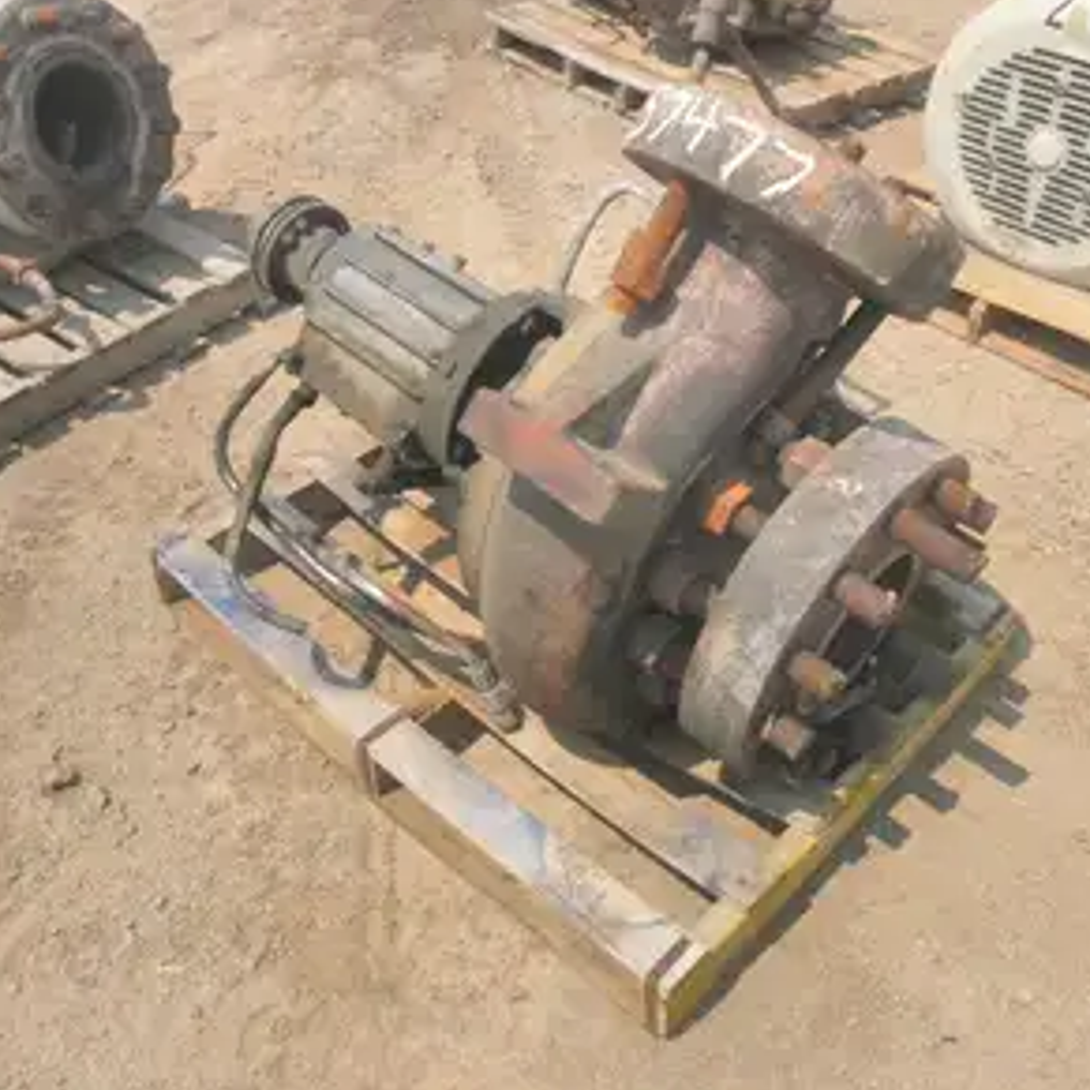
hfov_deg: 48.5
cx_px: 547
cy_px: 532
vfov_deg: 48.4
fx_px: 1211
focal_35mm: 34
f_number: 8.5
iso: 64
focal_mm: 5
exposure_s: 1/160
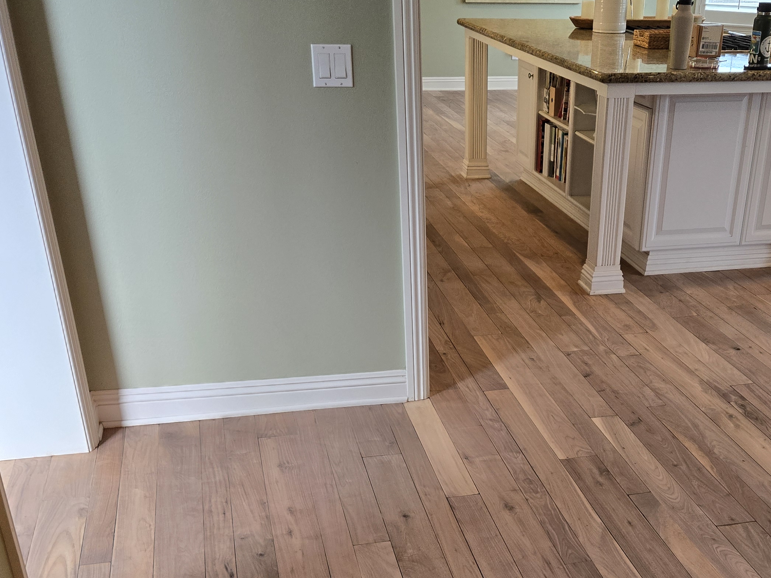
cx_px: 513
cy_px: 495
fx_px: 980
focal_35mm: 44
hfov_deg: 42.4
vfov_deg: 31.6
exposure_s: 1/120
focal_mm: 5.4
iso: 100
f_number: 1.8
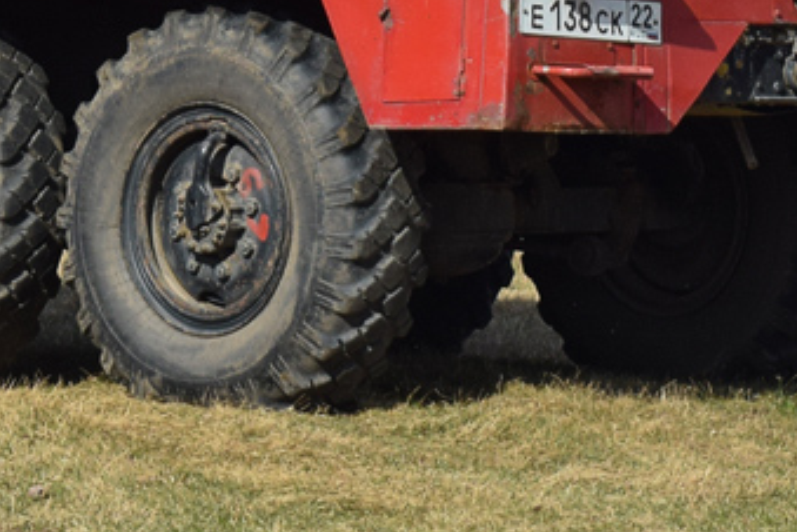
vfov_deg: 4.7
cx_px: -21
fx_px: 6459
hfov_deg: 7.0
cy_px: -301
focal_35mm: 292
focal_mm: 55
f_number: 7.1
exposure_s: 1/1250
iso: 200
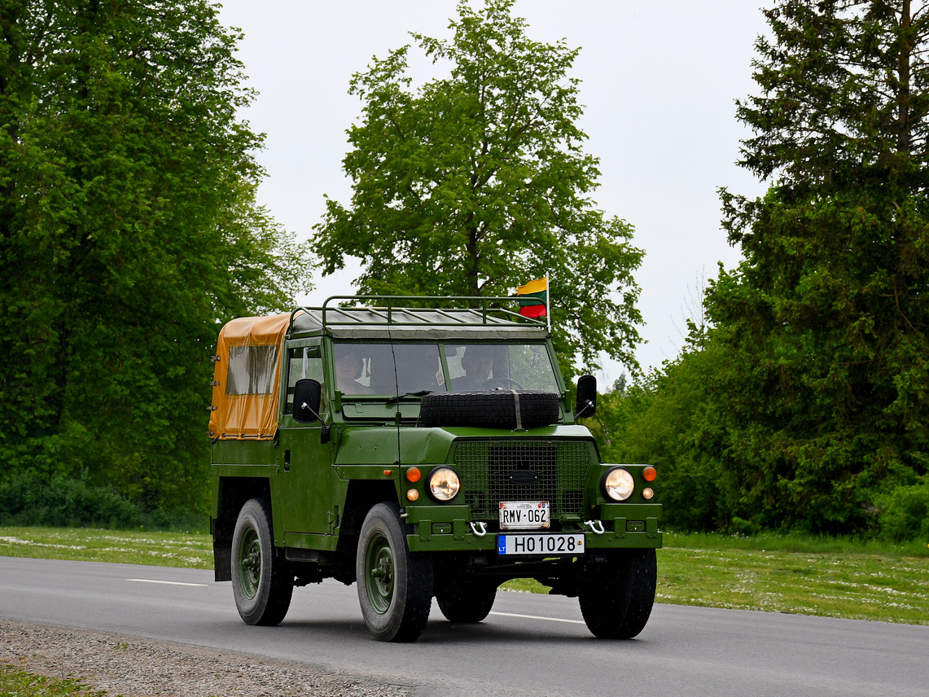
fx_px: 2469
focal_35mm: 92
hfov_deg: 21.3
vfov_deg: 16.1
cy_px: 350
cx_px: 459
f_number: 6.3
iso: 400
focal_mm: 56
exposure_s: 1/640
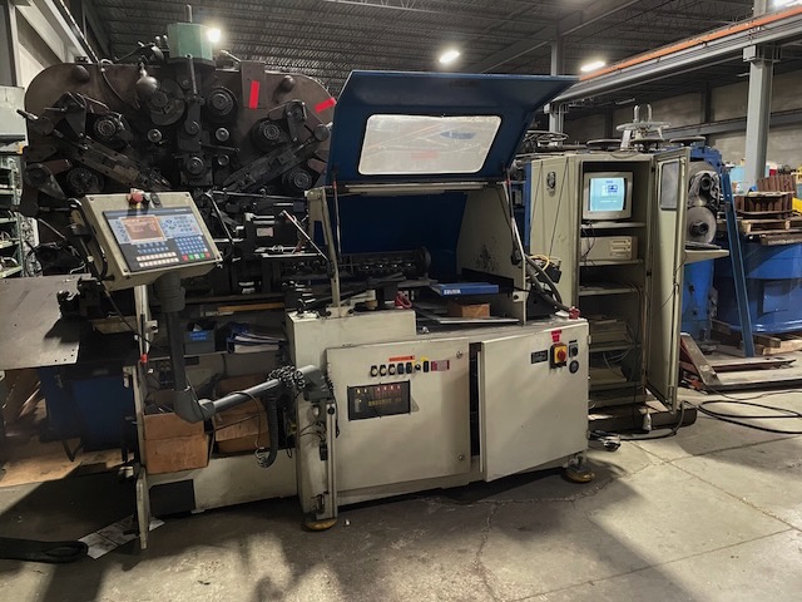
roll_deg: +1.2
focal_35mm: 26
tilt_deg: -9.1
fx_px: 602
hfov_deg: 67.3
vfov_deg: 53.1
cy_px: 301
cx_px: 401
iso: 640
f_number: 1.6
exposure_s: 1/30
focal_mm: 4.2
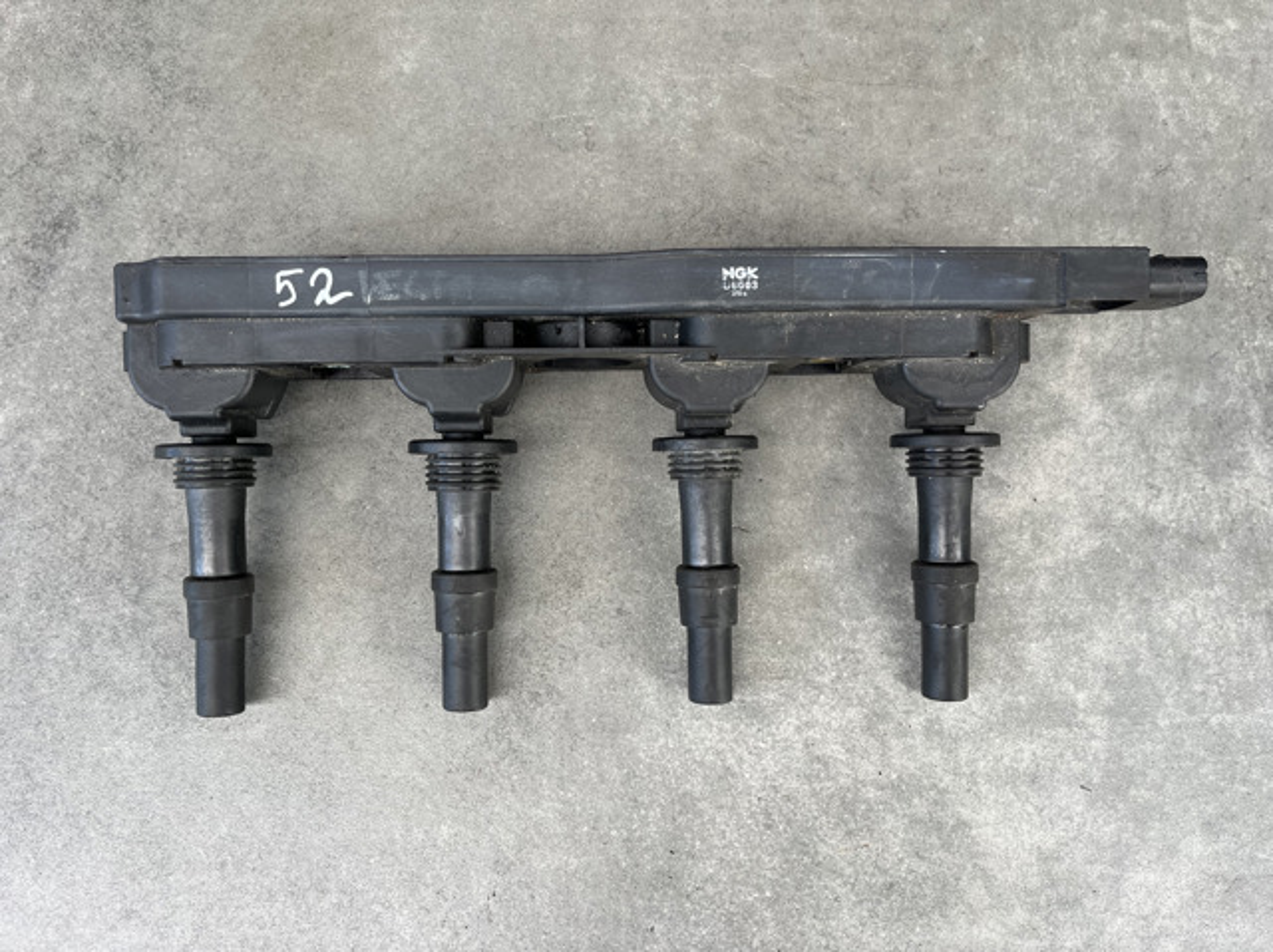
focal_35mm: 26
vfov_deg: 53.0
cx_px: 636
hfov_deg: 67.3
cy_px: 476
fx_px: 955
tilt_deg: -82.0
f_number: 1.6
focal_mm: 5.1
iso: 32
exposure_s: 1/122
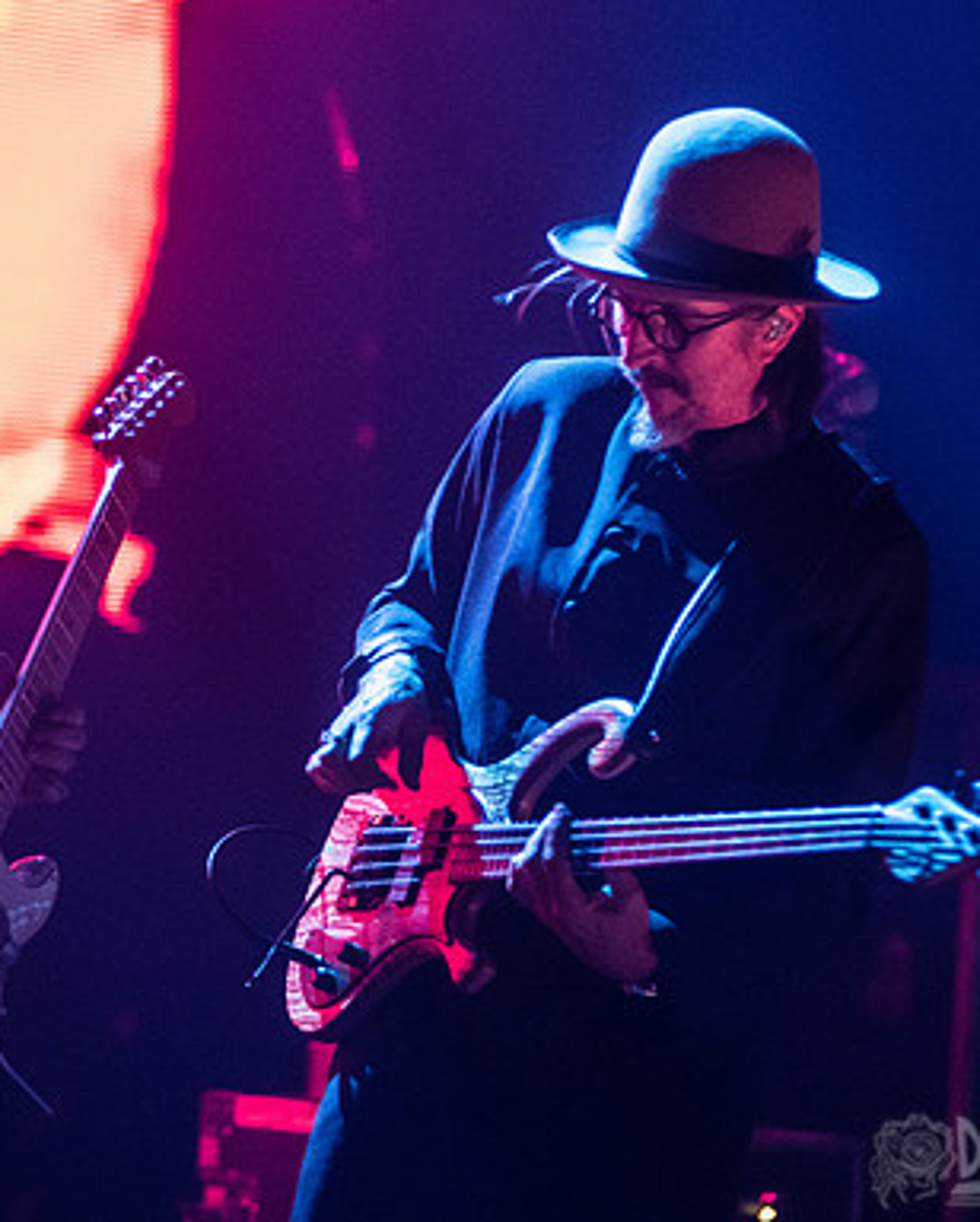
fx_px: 8289
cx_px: 431
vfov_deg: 8.4
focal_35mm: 229
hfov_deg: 6.8
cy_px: 630
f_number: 3.2
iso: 4000
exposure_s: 1/125
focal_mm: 145
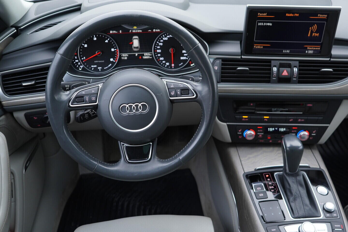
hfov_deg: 53.1
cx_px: 174
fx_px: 348
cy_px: 116
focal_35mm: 36
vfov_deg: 36.9
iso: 250
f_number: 2.8
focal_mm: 24
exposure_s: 1/40
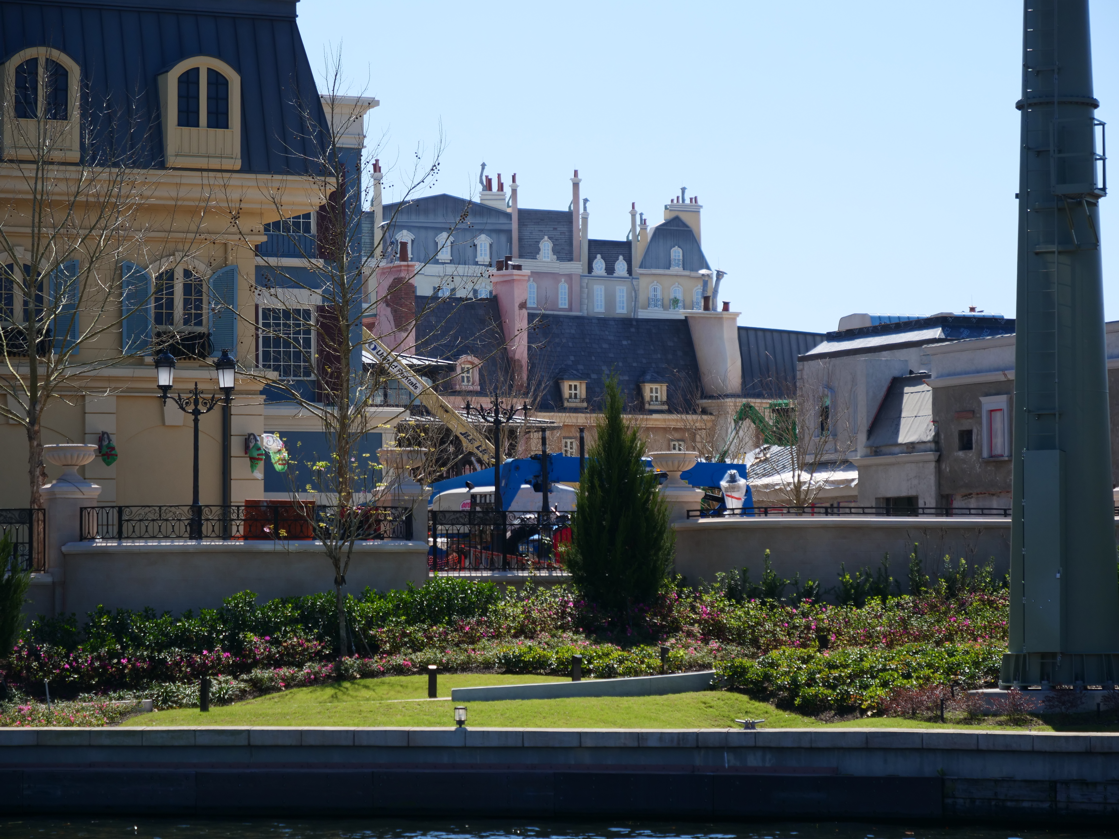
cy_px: 420
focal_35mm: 120
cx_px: 560
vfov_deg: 12.3
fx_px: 3879
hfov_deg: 16.4
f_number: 4
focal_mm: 60
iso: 200
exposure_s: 1/1300
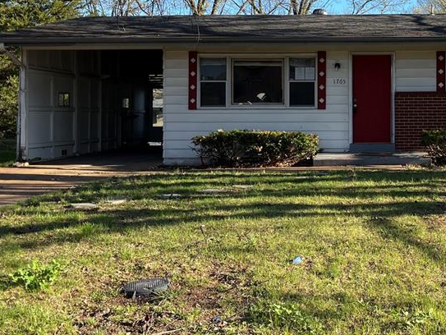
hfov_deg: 37.5
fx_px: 632
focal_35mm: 49
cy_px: 103
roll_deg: +0.1
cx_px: 357
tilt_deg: +0.6
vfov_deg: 29.4
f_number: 1.6
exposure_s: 1/1117
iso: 50
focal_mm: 5.1
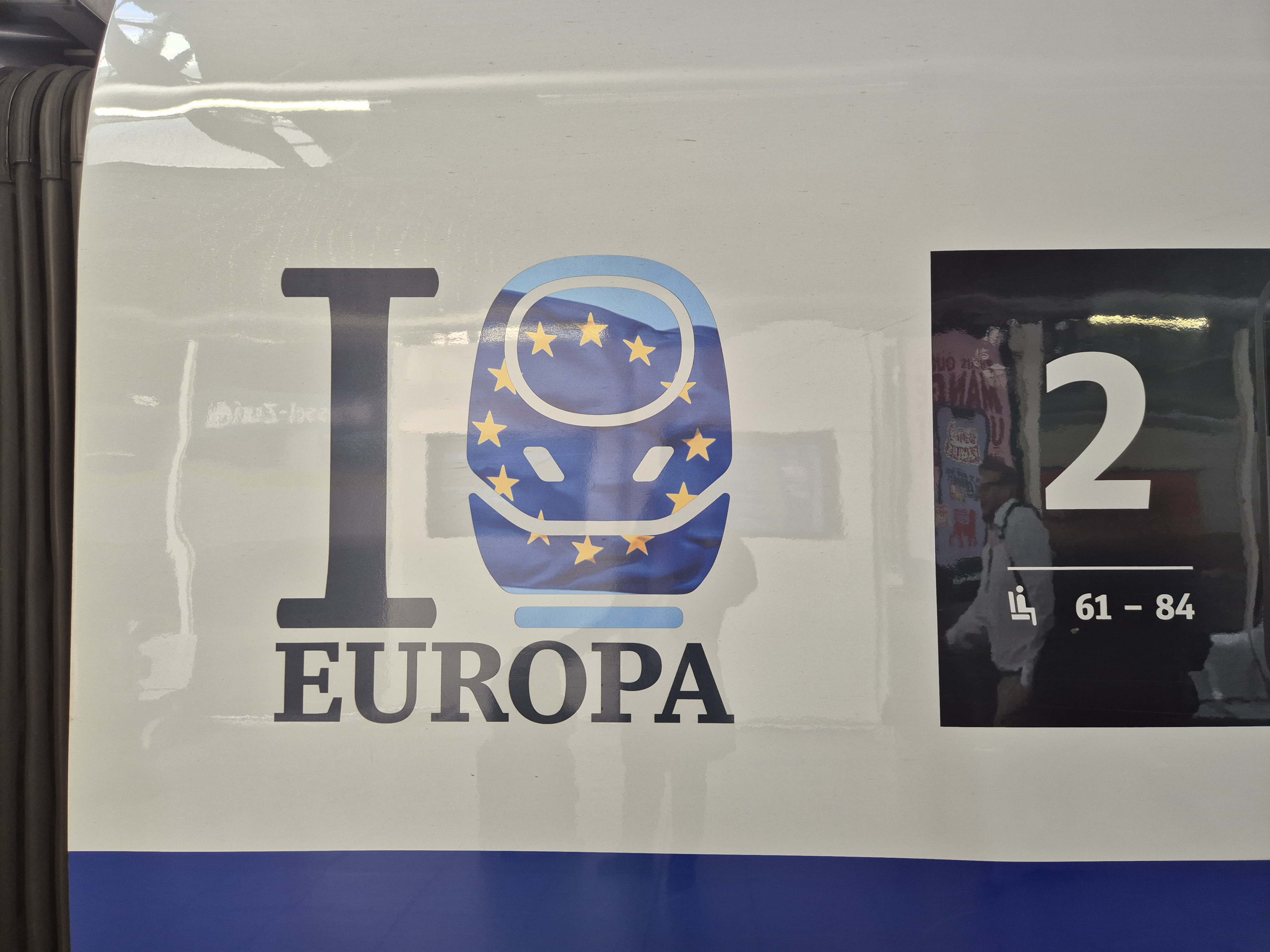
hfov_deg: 73.9
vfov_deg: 58.9
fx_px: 844
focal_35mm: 23
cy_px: 476
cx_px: 635
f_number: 1.8
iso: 160
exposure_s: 1/100
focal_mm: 5.4
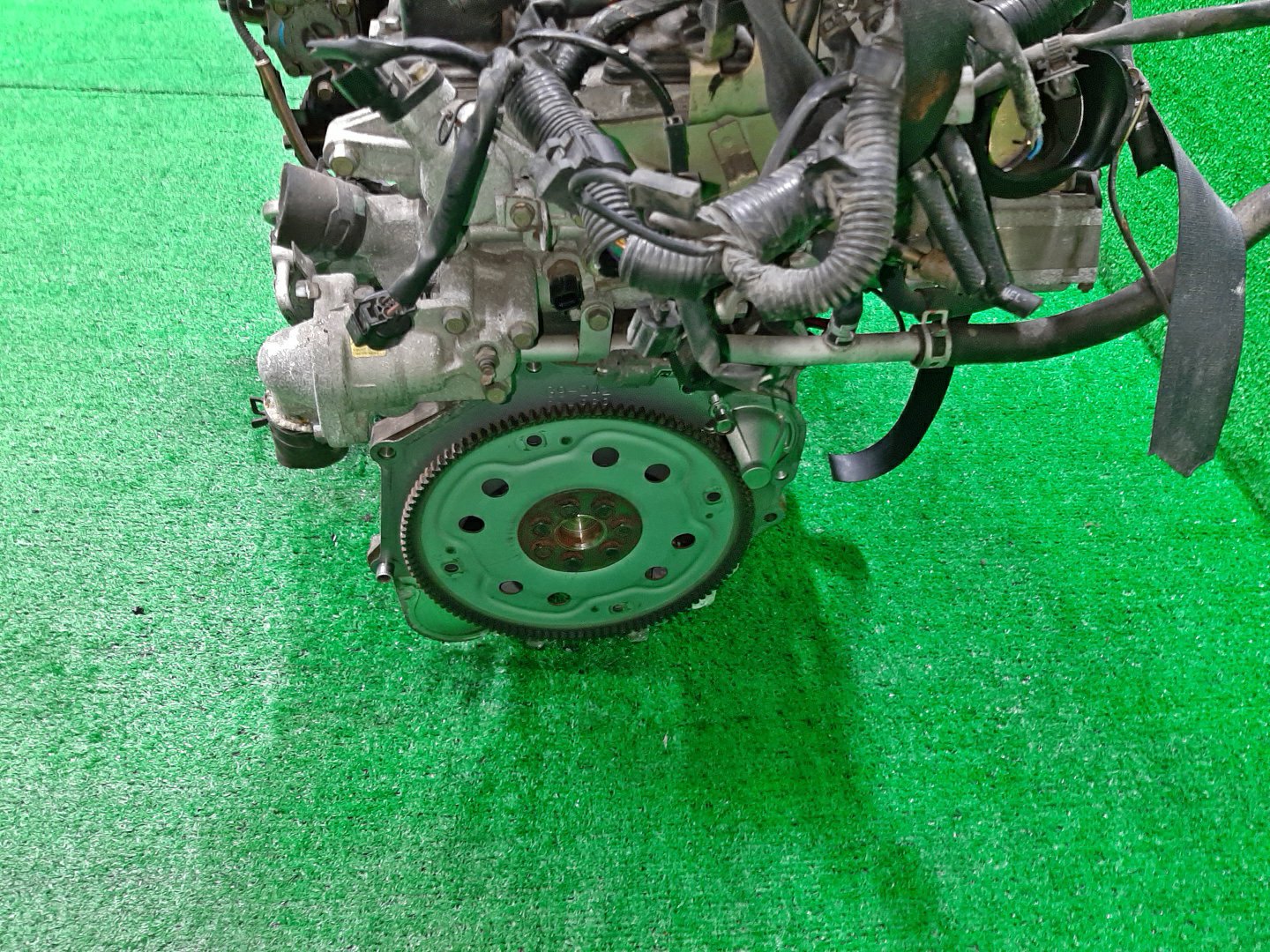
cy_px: 476
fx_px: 954
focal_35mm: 26
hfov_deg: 67.3
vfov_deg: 53.1
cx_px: 635
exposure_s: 1/25
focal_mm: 3.93
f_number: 1.7
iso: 172
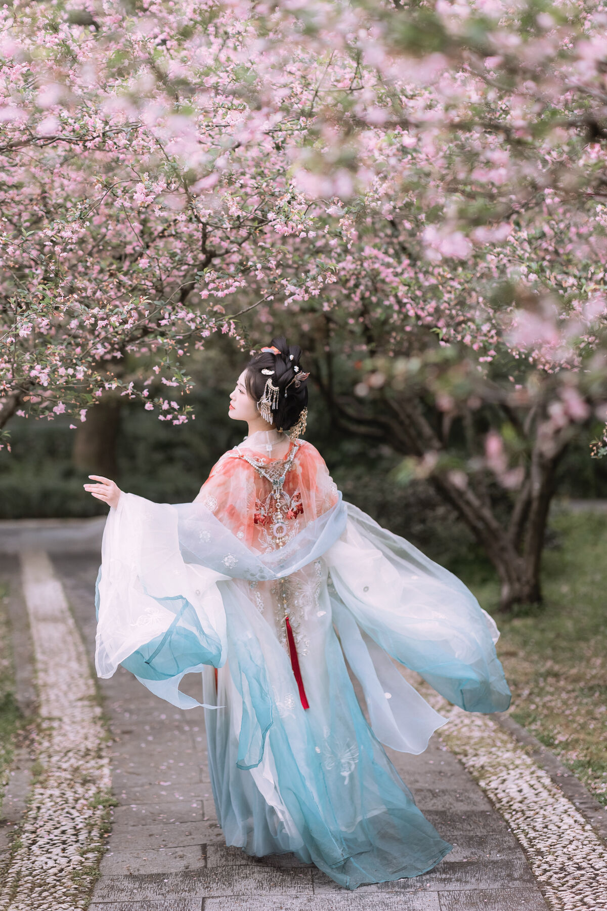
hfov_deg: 16.1
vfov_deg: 23.9
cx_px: 304
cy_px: 456
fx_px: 2150
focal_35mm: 85
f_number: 2
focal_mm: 85
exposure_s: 1/500
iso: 200
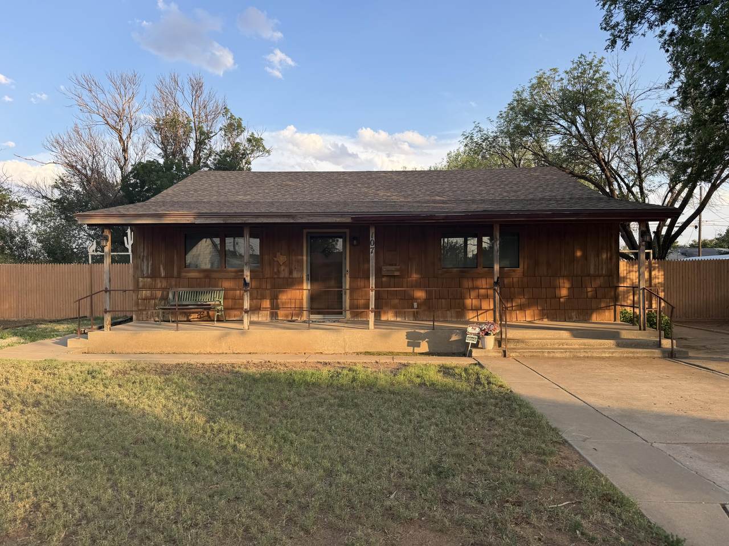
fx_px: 505
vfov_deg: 56.8
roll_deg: +1.0
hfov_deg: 71.6
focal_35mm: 24
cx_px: 364
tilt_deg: -1.8
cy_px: 273
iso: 80
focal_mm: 6.76
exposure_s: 1/1174
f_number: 1.78
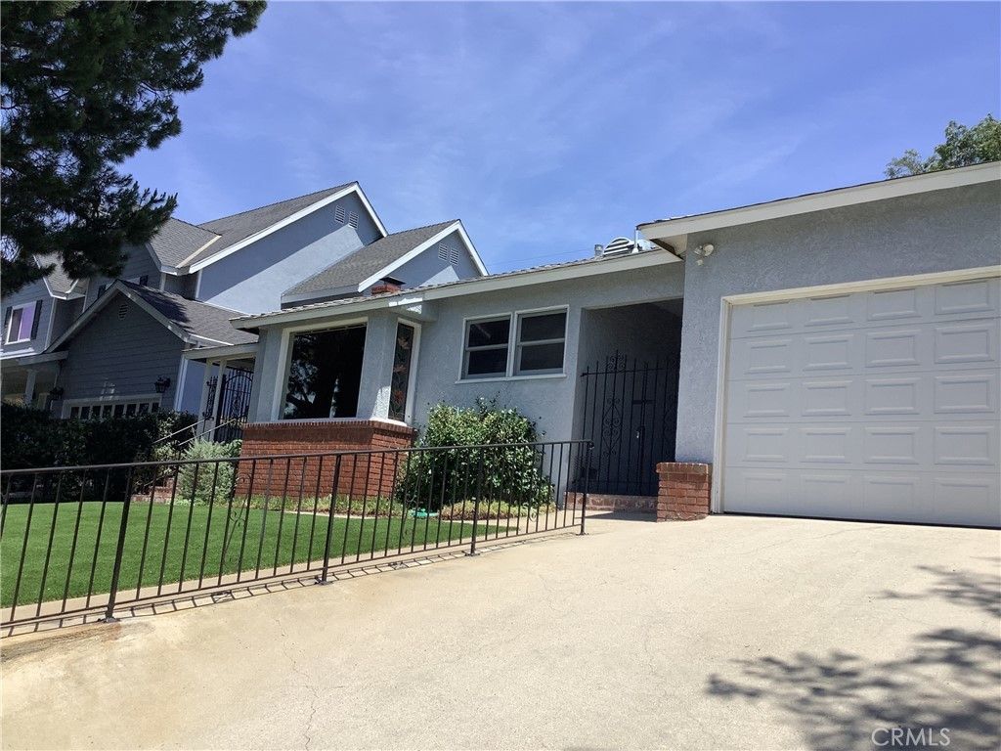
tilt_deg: +9.2
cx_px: 500
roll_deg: -5.9
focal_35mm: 31
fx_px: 896
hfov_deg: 58.4
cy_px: 376
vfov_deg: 45.4
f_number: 2.4
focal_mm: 3.3
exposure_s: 1/1431
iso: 25
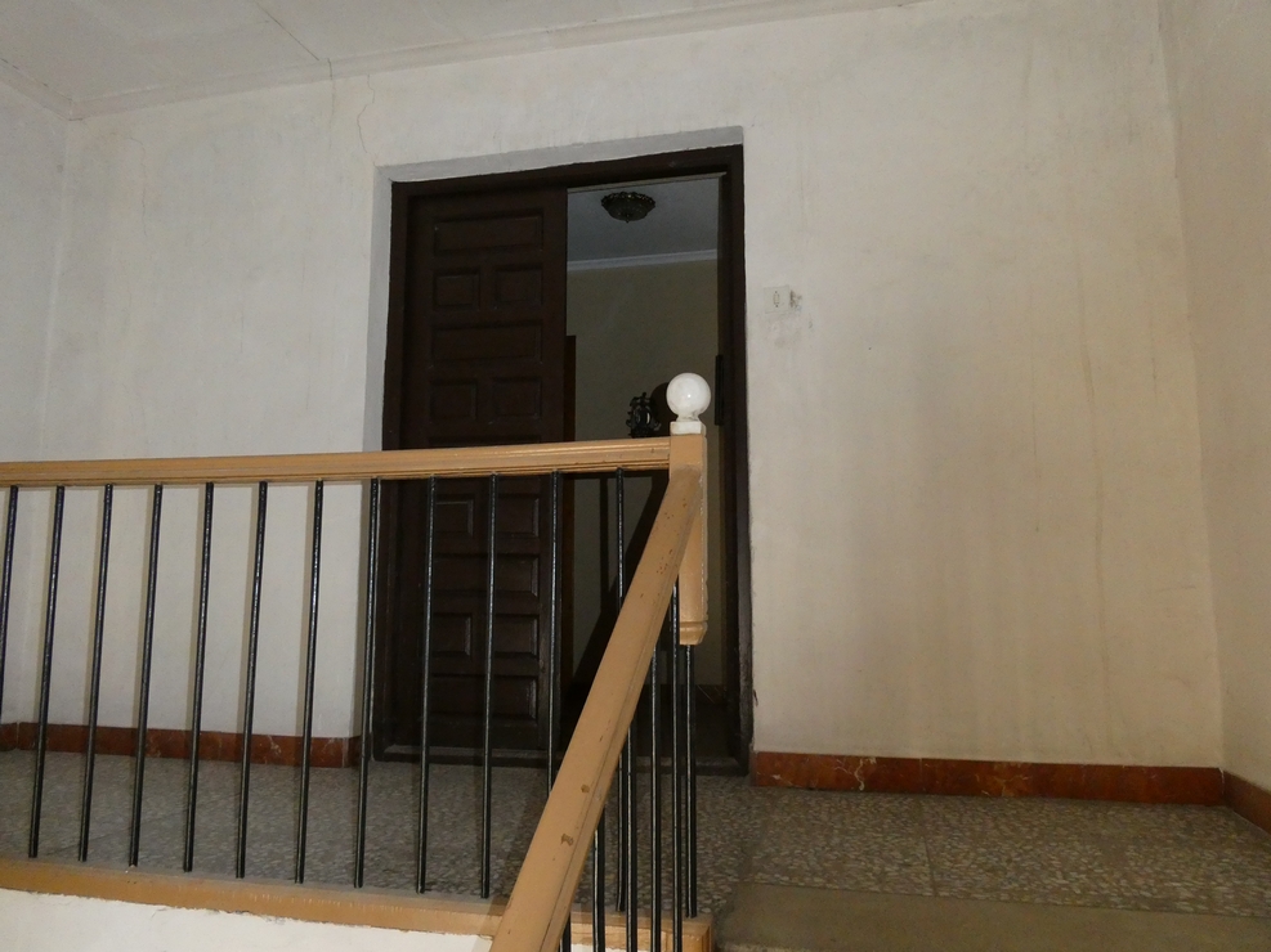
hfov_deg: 71.6
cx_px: 636
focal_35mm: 24
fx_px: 881
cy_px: 476
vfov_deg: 56.8
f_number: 3.3
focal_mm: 4.3
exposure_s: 1/125
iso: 800
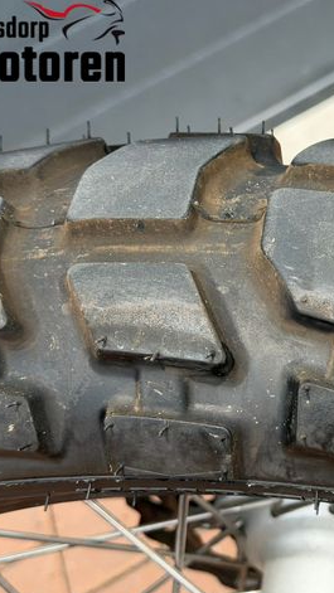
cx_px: 367
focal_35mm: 71
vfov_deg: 29.7
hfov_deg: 16.5
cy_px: 300
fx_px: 1118
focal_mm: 6.76
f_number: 1.78
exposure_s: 1/975
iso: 64
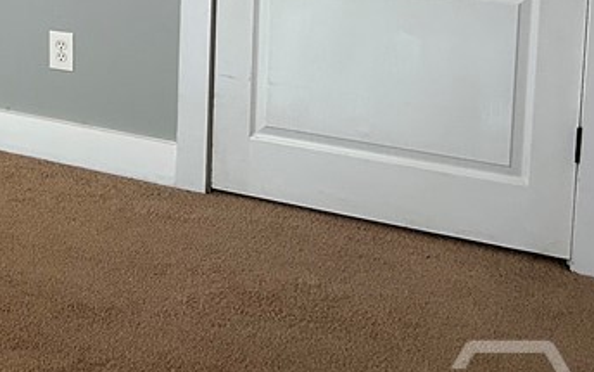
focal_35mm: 82
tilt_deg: -6.2
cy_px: -119
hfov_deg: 21.6
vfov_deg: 15.1
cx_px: -266
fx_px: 1327
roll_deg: +0.9
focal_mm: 5.7
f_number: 1.5
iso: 250
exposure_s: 1/60
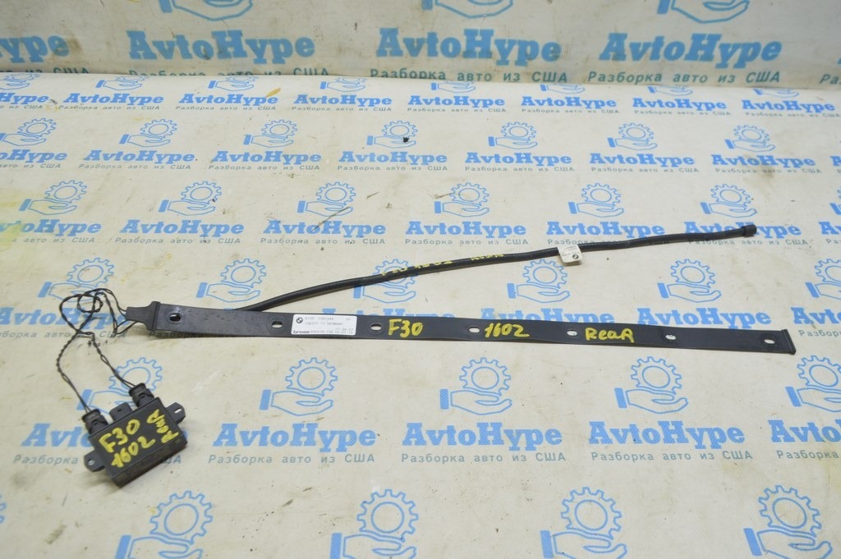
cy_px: 280
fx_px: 630
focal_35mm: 27
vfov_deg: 47.9
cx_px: 420
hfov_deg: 67.4
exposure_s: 1/20
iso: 400
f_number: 5.6
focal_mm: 18
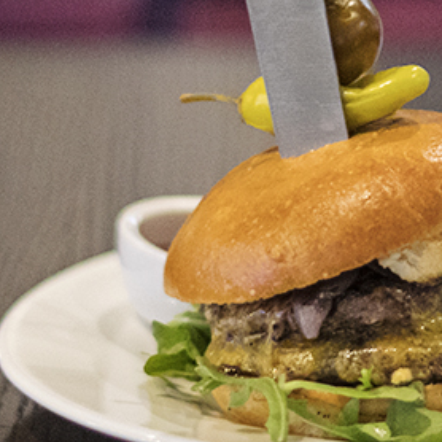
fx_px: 3308
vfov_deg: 7.6
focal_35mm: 229
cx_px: 482
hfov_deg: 7.6
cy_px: 50
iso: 2500
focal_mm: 50
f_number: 1.4
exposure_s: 1/250
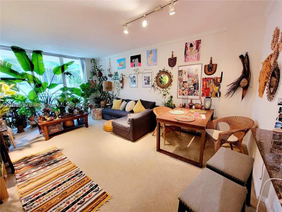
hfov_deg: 106.2
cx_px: 141
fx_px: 106
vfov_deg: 89.9
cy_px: 106
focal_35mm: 13
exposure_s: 1/60.2
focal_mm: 2.2
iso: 320
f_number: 2.2
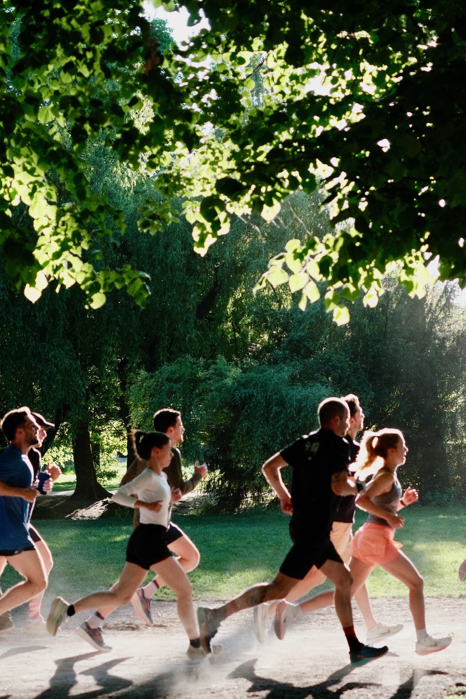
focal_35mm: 76
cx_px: 275
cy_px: 419
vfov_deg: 26.6
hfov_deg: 17.9
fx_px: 1476
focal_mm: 35
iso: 1000
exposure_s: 1/4000
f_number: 2
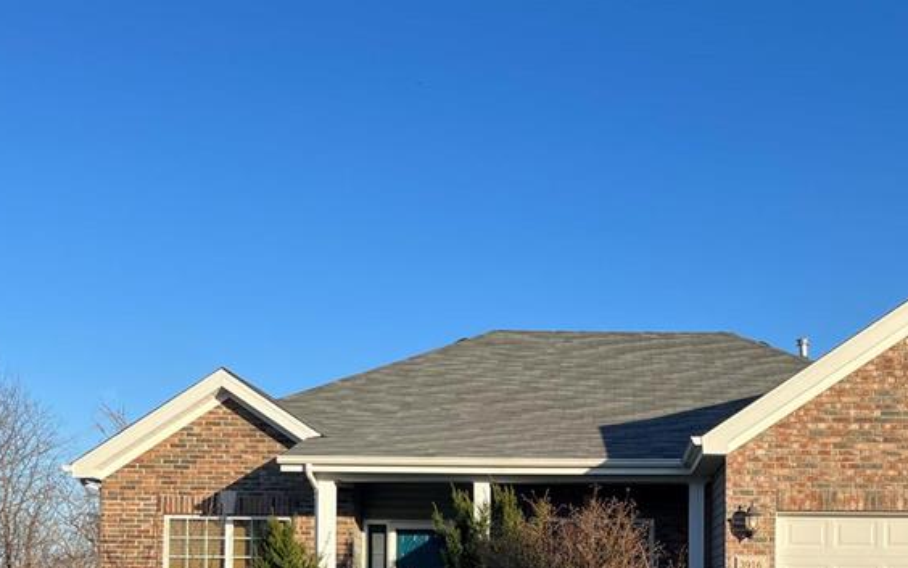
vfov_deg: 24.6
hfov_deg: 39.7
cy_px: 579
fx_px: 1238
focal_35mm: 50
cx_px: 625
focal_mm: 5.1
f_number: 1.6
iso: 50
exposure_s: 1/2410
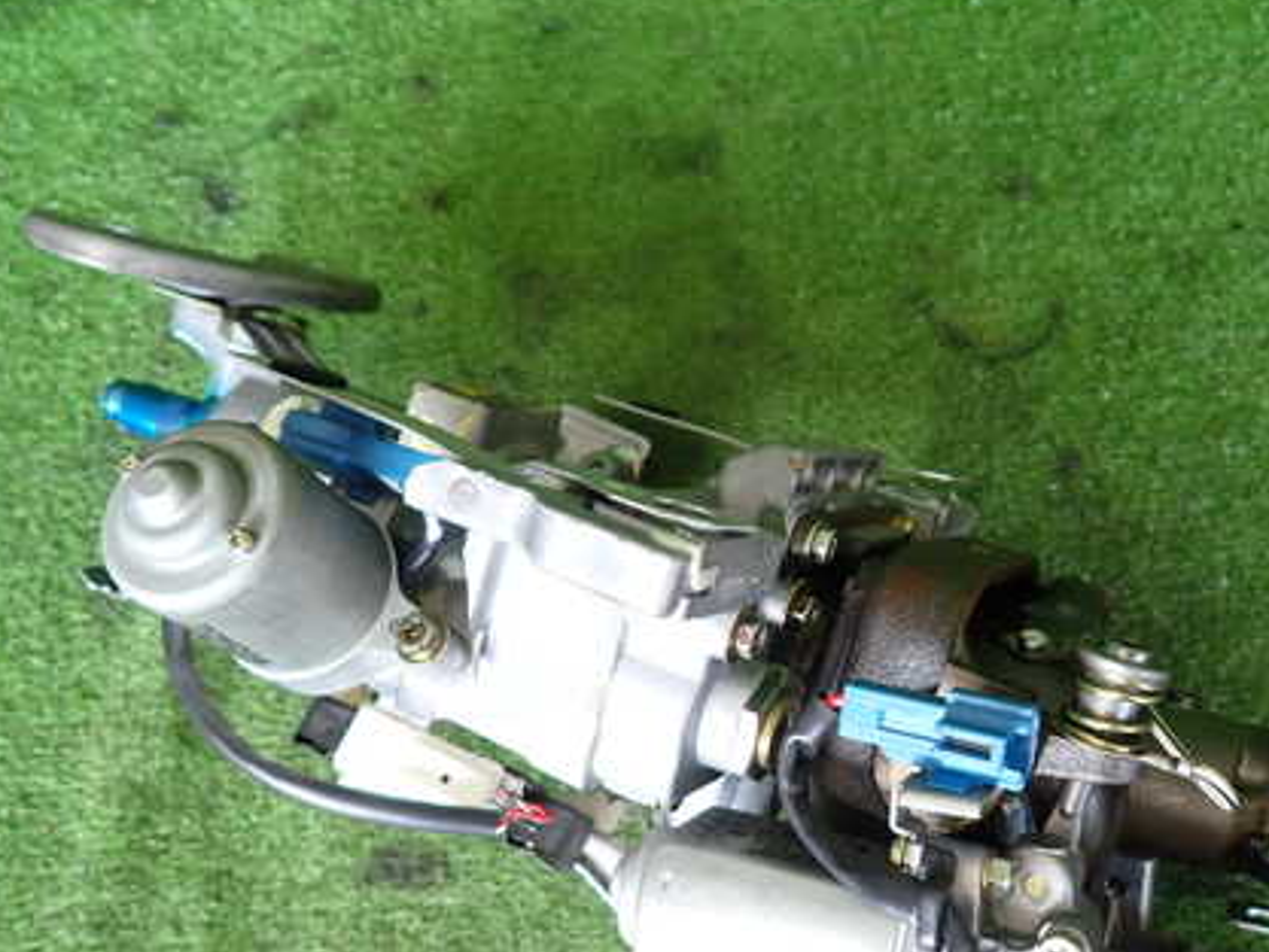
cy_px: 544
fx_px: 1320
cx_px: 776
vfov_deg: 39.6
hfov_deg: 50.9
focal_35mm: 36
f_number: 2
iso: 200
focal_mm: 4.5
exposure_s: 1/80
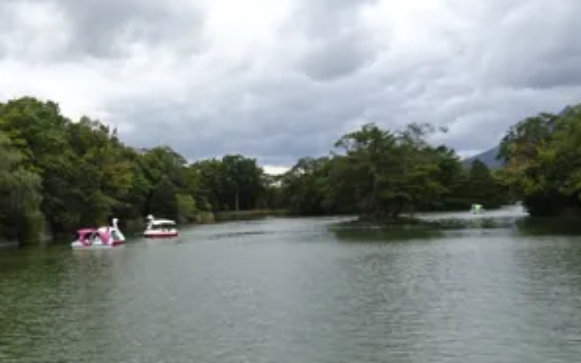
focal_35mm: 41
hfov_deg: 46.4
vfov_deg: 30.8
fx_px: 649
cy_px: 100
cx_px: 142
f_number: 3.5
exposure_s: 1/500
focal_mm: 4.1
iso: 80
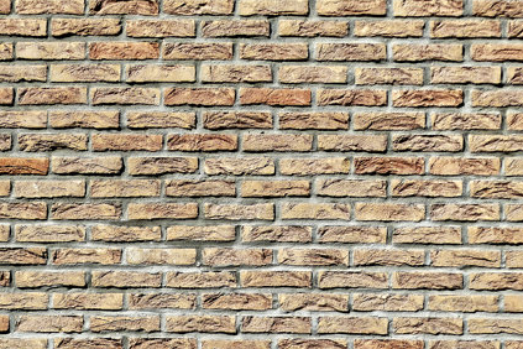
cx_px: 235
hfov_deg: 19.6
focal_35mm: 104
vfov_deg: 12.8
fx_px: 1511
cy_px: 421
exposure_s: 1/2000
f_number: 3.2
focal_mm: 15.5
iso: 125
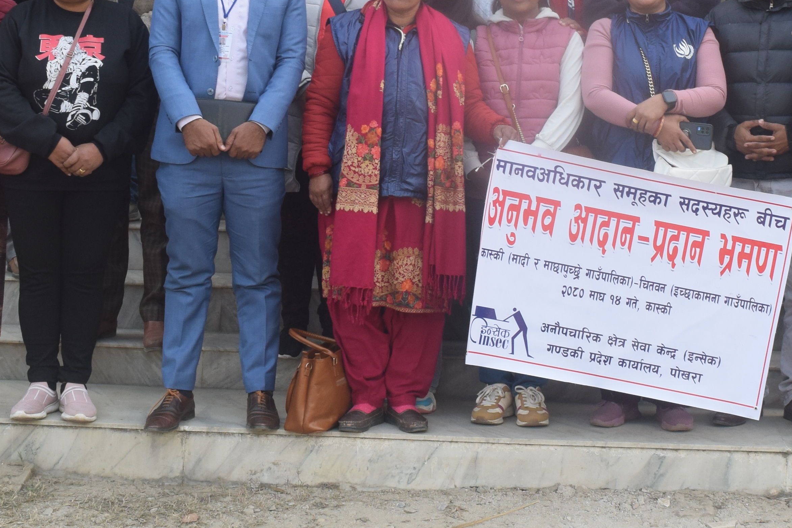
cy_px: 42
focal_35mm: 77
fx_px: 1694
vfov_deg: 17.4
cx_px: 582
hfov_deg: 26.0
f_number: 7.1
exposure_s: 1/200
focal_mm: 20
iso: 400
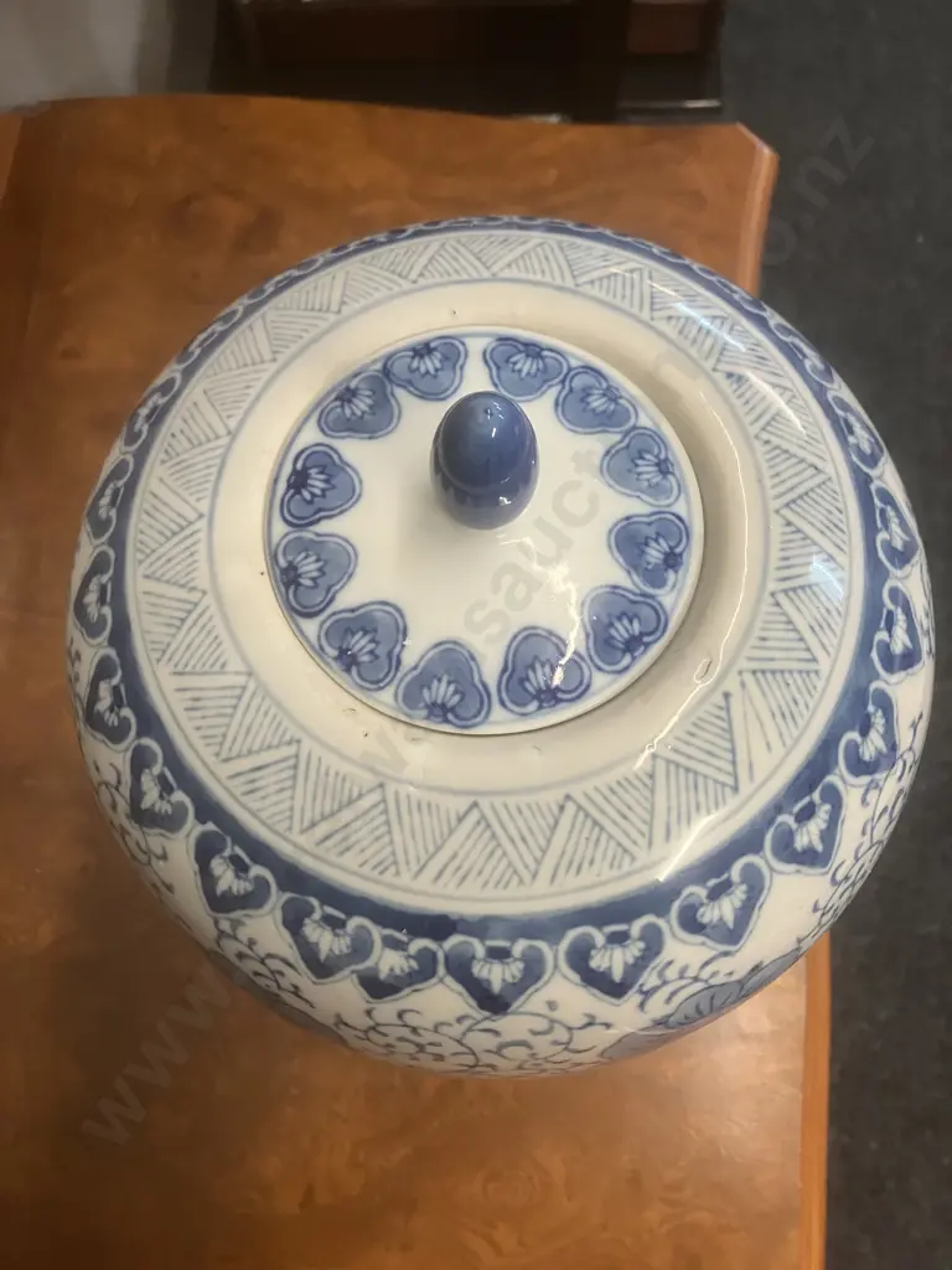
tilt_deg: -70.0
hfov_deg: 49.7
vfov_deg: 63.4
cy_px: 635
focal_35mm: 28
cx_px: 476
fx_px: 1027
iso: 160
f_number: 1.8
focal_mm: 3.99
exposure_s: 1/50
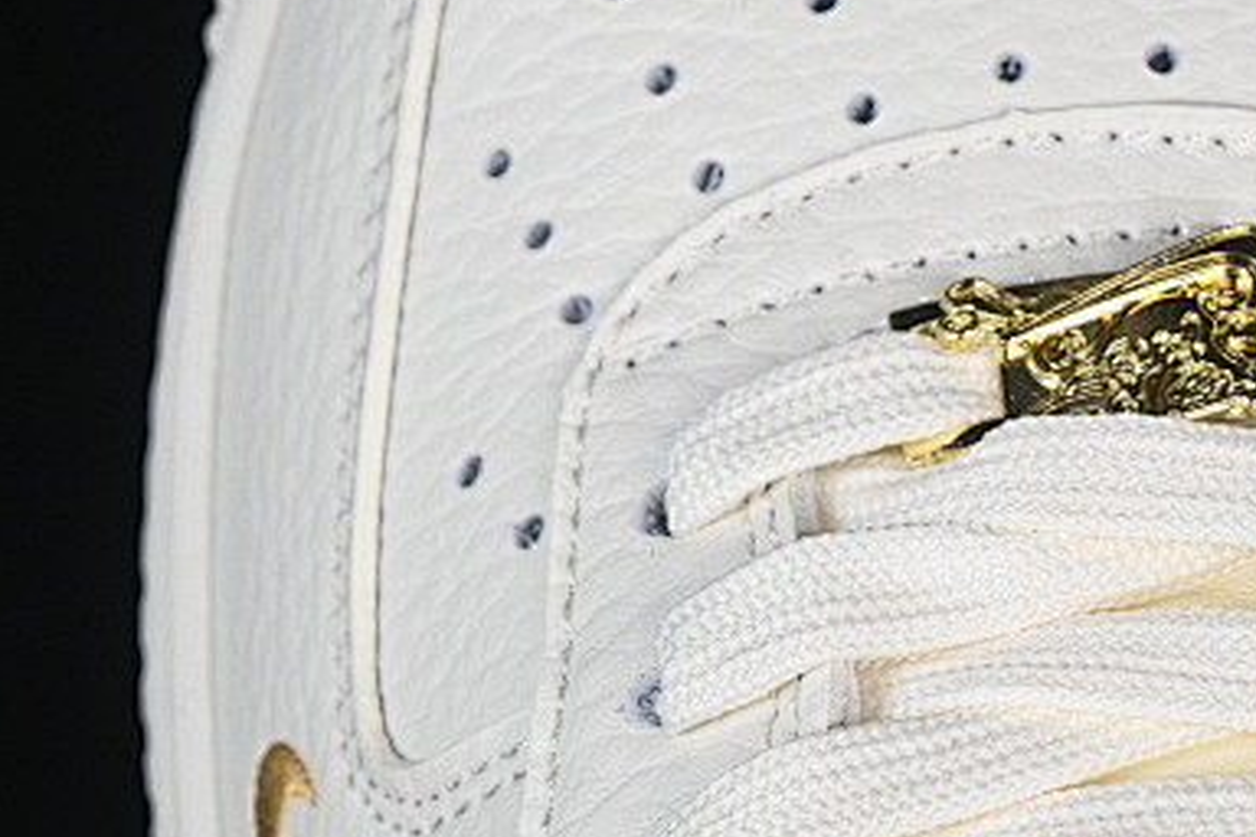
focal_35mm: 211
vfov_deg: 6.5
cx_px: 919
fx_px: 7361
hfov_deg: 9.7
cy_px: 340
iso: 160
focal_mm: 50
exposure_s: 1/80
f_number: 7.1
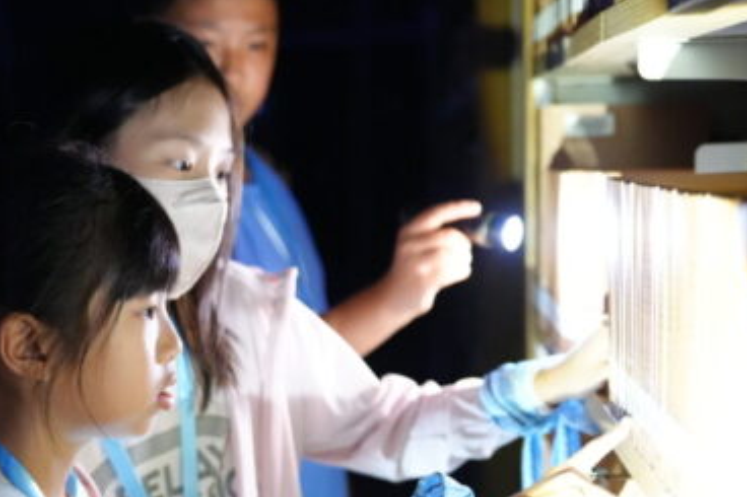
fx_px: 1576
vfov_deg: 17.7
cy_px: 439
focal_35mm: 76
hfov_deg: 26.5
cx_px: 242
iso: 8000
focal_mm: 35
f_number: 2
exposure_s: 1/125
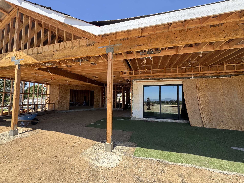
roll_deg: -0.1
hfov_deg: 102.1
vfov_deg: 85.7
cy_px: 92
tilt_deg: +3.5
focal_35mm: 14
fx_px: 99
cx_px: 122
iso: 40
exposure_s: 1/337
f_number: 2.2
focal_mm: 2.22
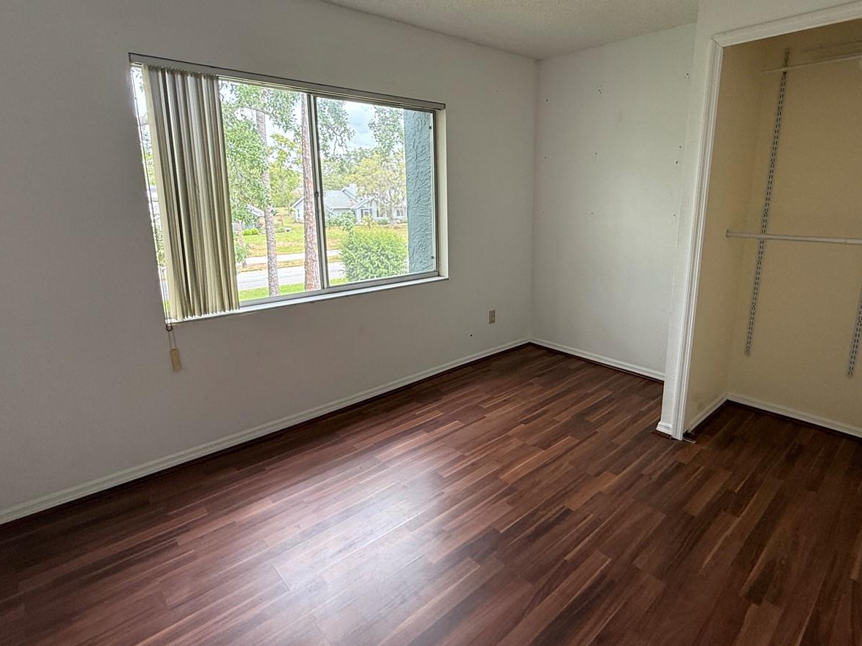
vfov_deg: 68.6
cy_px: 299
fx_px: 473
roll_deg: +0.6
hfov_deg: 84.5
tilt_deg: -12.7
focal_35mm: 19
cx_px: 463
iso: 80
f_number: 2.2
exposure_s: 1/99
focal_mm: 2.22
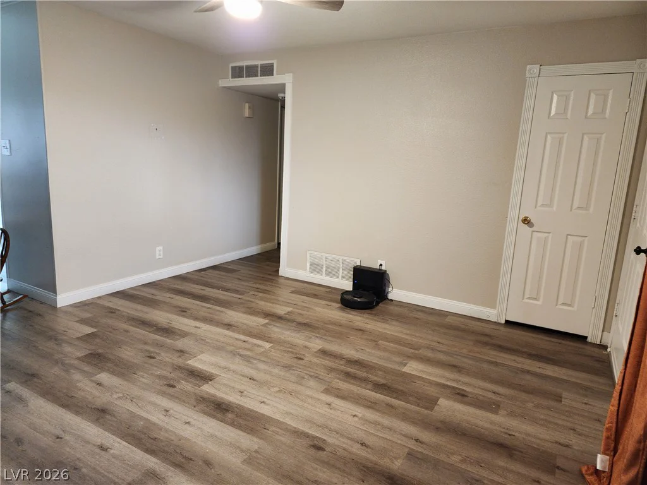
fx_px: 430
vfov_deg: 58.9
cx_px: 324
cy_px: 242
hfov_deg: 73.9
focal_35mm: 23
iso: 400
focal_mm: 6.4
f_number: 1.8
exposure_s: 1/30
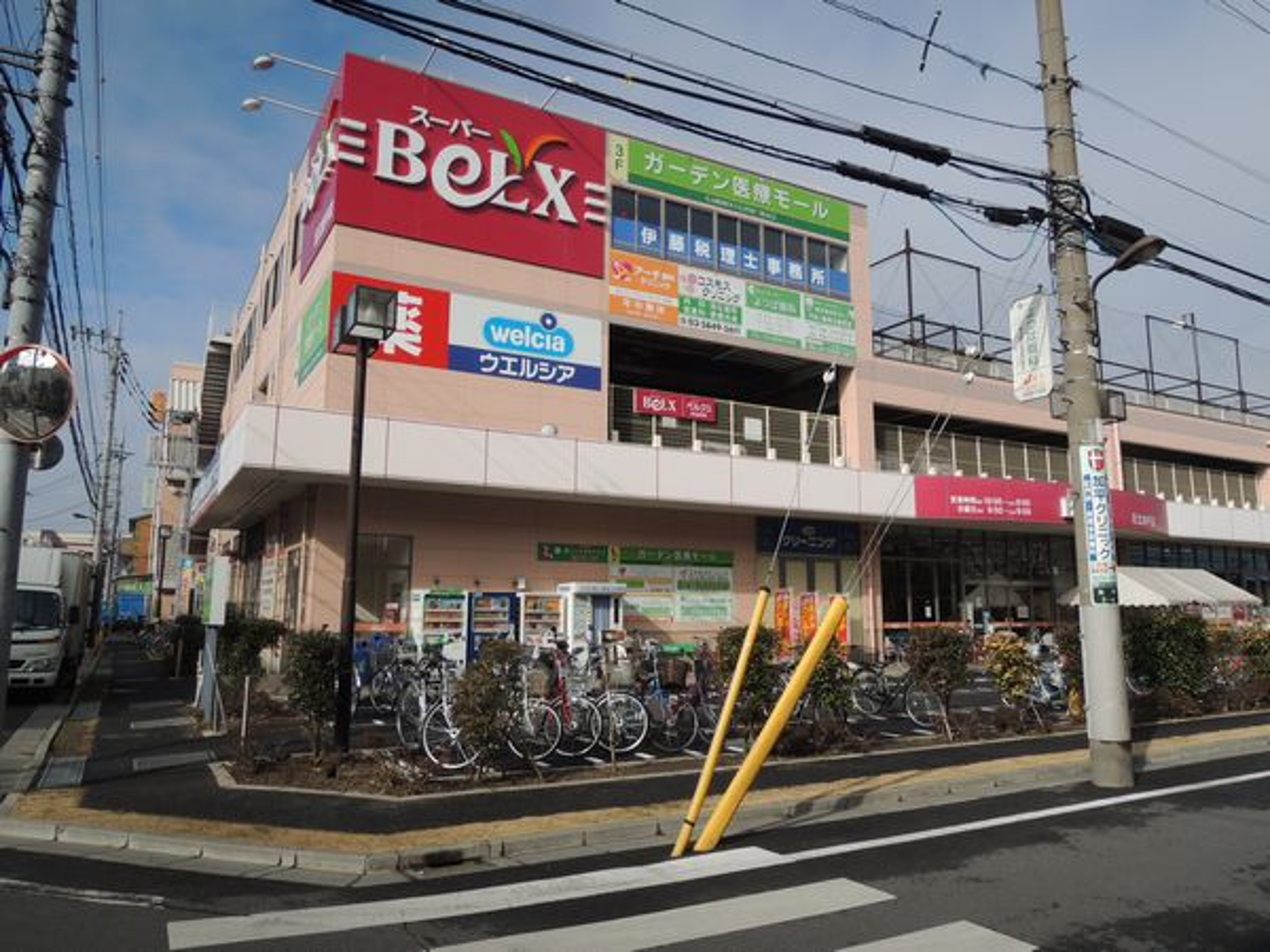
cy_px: 476
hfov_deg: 71.6
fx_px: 881
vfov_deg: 56.8
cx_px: 635
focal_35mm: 24
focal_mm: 4.3
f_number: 3.5
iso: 100
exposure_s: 1/1600
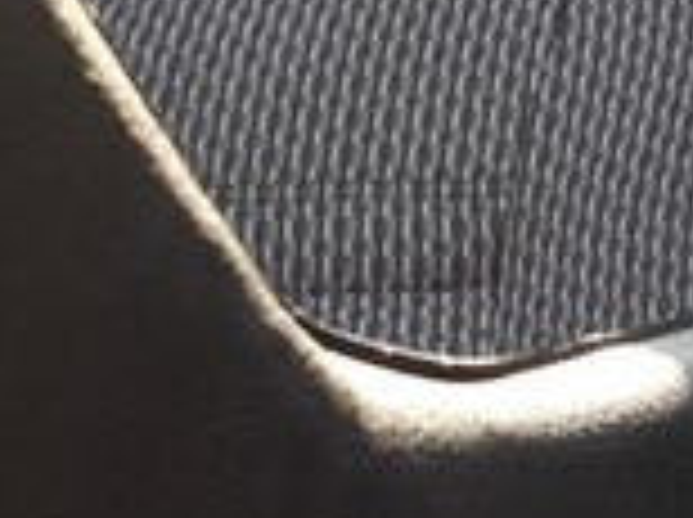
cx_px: 828
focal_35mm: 116
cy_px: -538
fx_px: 2319
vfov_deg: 11.4
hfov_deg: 16.3
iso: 64
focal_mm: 3.71
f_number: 1.7
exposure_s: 1/50
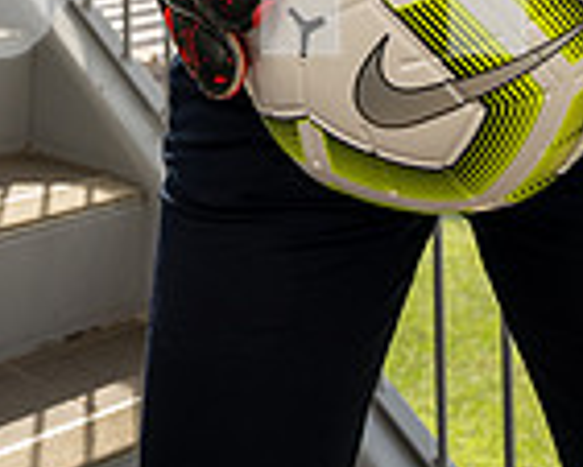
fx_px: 1502
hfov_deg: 21.8
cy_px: -360
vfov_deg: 15.4
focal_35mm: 87
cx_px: 409
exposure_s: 1/250
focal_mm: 29
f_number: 7.1
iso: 800
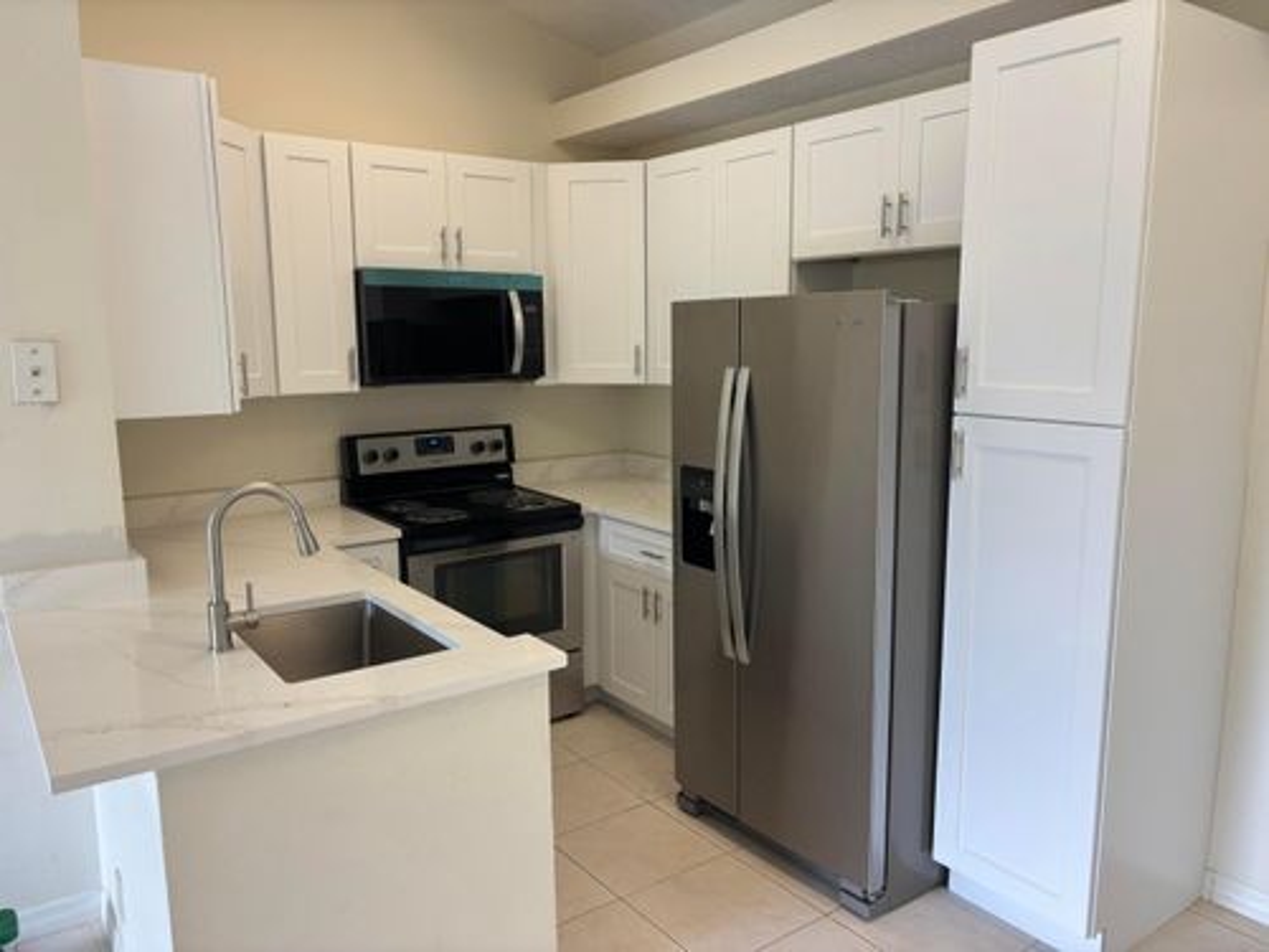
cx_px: 634
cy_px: 476
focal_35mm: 26
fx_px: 953
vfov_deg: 53.1
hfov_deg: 67.3
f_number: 1.6
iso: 125
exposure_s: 1/60
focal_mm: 5.96
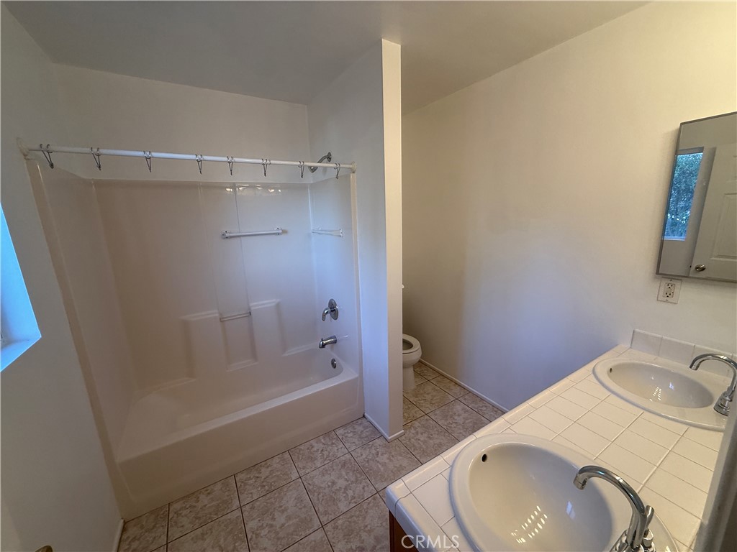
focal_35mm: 14
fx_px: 298
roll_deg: +1.7
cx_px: 368
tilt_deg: -12.0
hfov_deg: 102.1
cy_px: 276
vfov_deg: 85.7
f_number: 2.2
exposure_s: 1/120
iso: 100
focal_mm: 2.22
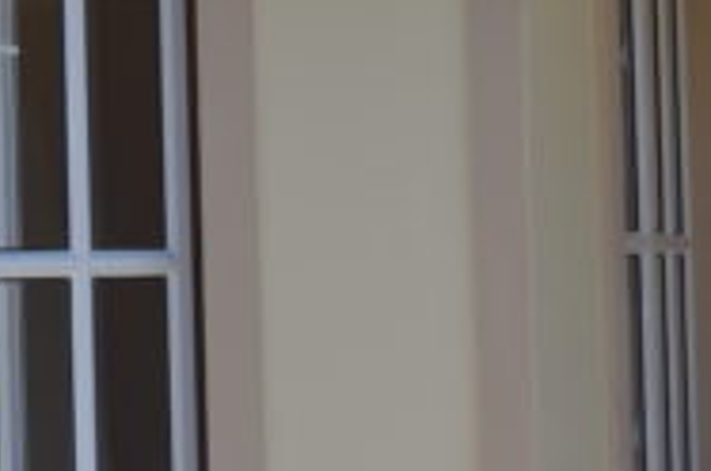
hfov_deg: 15.1
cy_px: 198
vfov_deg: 10.1
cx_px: 563
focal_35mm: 135
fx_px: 2662
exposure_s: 1/200
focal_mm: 28
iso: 100
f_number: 7.1
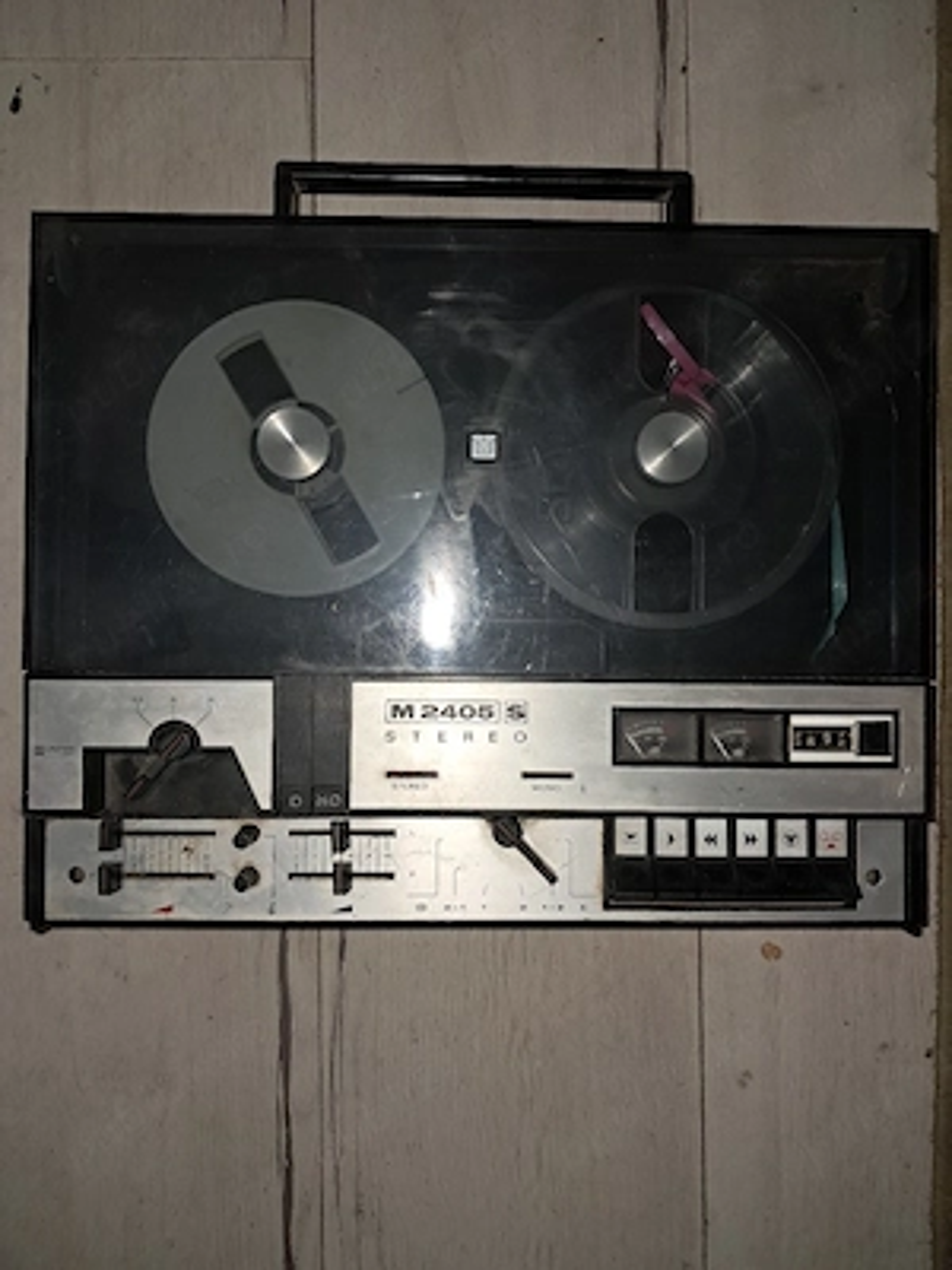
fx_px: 990
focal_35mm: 27
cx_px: 476
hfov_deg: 51.4
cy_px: 635
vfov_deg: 65.3
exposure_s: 1/50
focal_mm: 4
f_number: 1.8
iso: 100
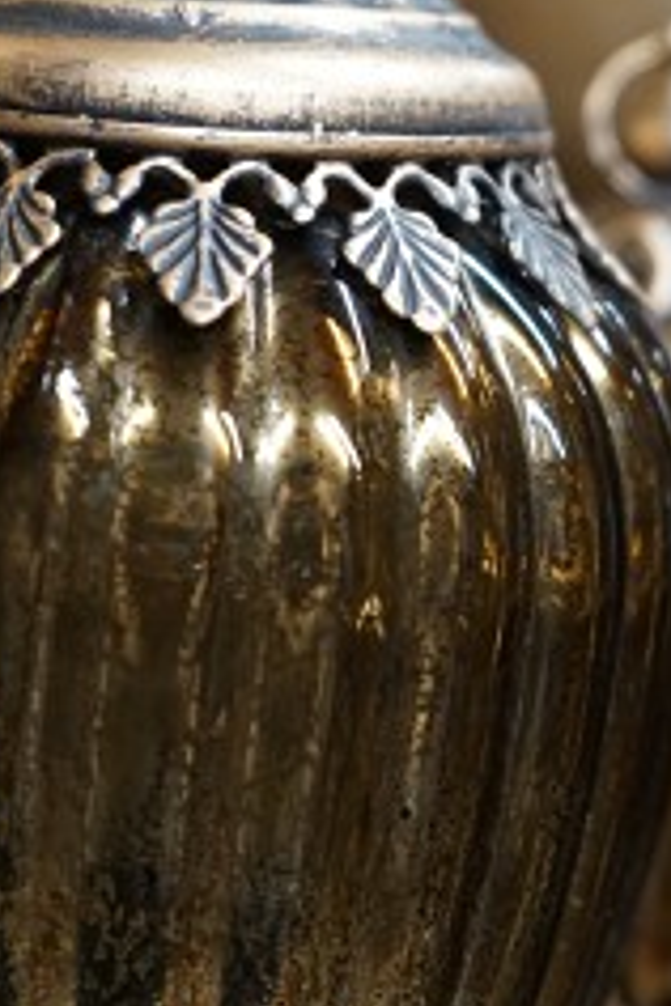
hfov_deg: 12.6
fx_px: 3047
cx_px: 382
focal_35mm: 109
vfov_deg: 18.7
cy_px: 632
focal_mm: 43
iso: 2500
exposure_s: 1/60
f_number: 4
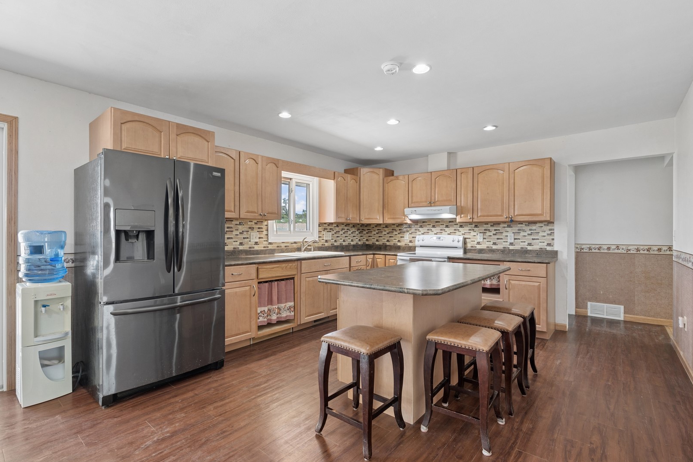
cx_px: 345
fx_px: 346
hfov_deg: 90.0
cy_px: 234
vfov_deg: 67.4
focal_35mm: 18
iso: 400
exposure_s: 1/8
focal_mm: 17
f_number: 9
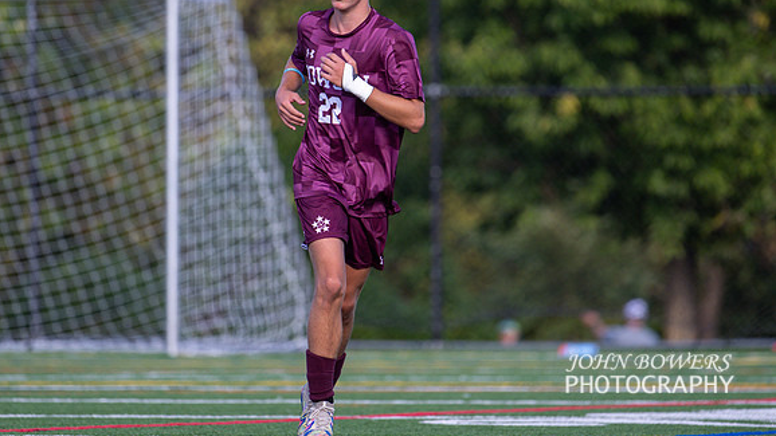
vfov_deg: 2.2
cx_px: 352
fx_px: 11151
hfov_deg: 4.0
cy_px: 127
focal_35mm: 542
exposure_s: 1/1600
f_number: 4.5
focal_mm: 400
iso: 560
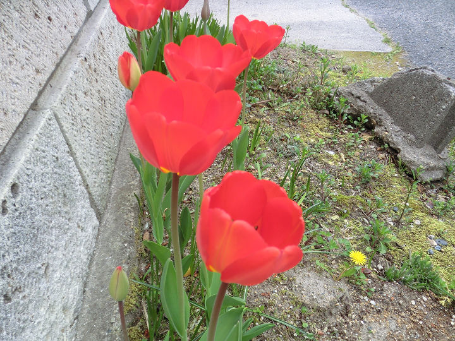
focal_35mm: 28
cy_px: 170
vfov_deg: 49.7
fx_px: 368
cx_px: 228
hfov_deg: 63.4
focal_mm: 5
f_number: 3
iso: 100
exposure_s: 1/200
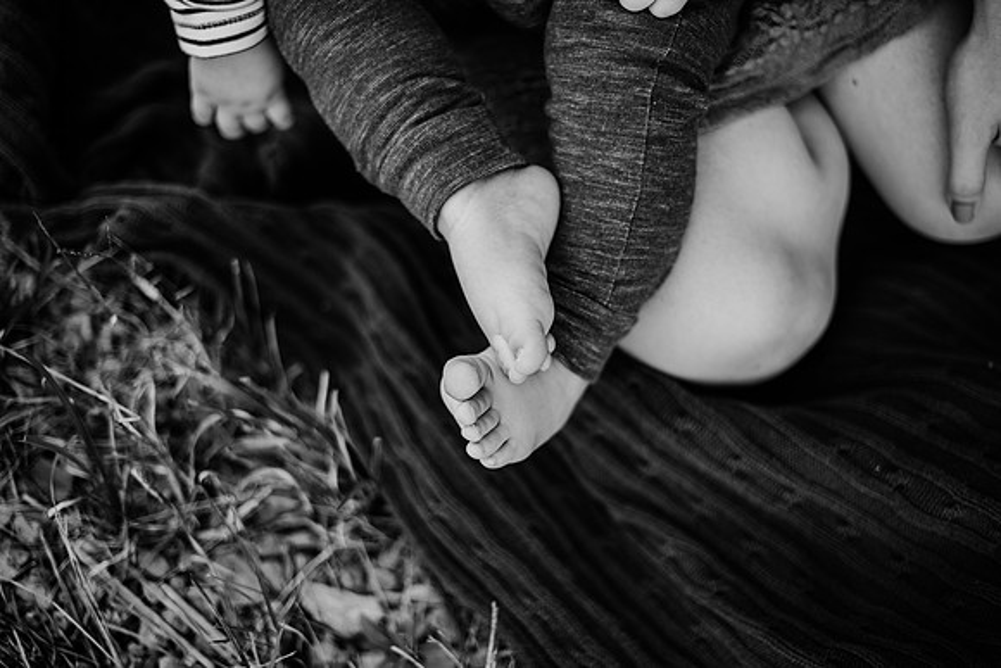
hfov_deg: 39.6
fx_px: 1391
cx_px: 500
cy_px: 334
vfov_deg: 27.0
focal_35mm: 50
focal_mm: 50
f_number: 1.8
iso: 200
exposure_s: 1/800
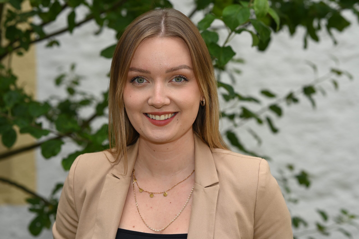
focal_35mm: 85
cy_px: 120
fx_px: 847
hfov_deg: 23.9
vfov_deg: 16.0
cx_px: 180
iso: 100
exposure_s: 1/200
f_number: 5
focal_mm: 85
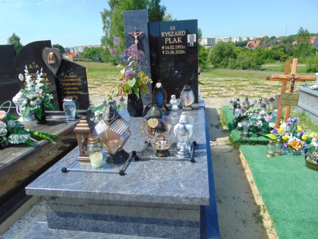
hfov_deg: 69.4
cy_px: 120
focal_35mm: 25
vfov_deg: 54.9
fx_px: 230
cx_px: 159
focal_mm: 4.5
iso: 80
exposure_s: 1/1000
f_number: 3
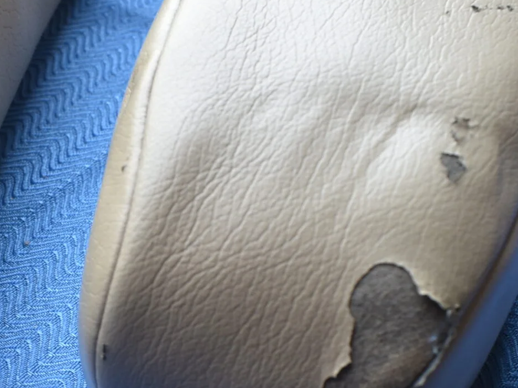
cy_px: 345
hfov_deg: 26.9
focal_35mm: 71
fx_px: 1063
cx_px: 102
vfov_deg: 20.3
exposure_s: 1/60
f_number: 8
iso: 250
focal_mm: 18
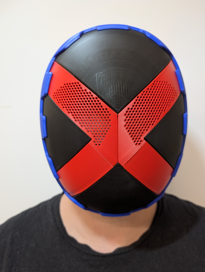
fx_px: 189
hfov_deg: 56.9
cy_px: 136
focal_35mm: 24
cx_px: 102
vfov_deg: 71.5
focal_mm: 6.9
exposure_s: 1/215
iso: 304
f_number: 1.68
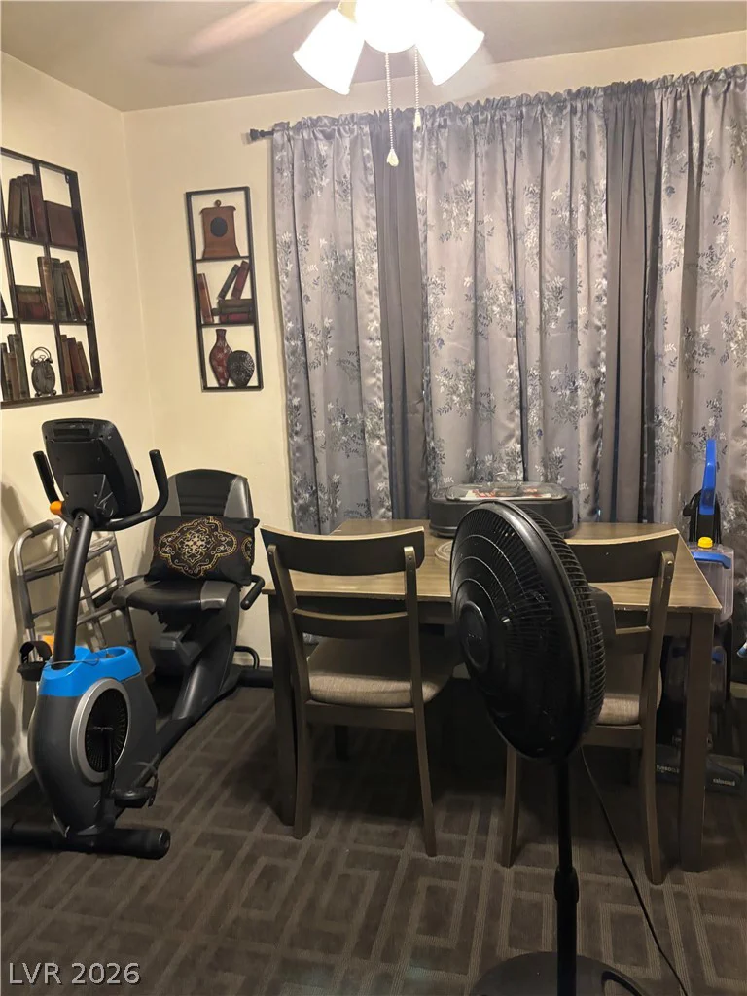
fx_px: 748
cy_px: 498
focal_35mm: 26
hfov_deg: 53.1
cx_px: 374
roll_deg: +2.1
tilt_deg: -12.0
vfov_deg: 67.3
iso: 500
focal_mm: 5.96
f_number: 1.6
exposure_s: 1/40
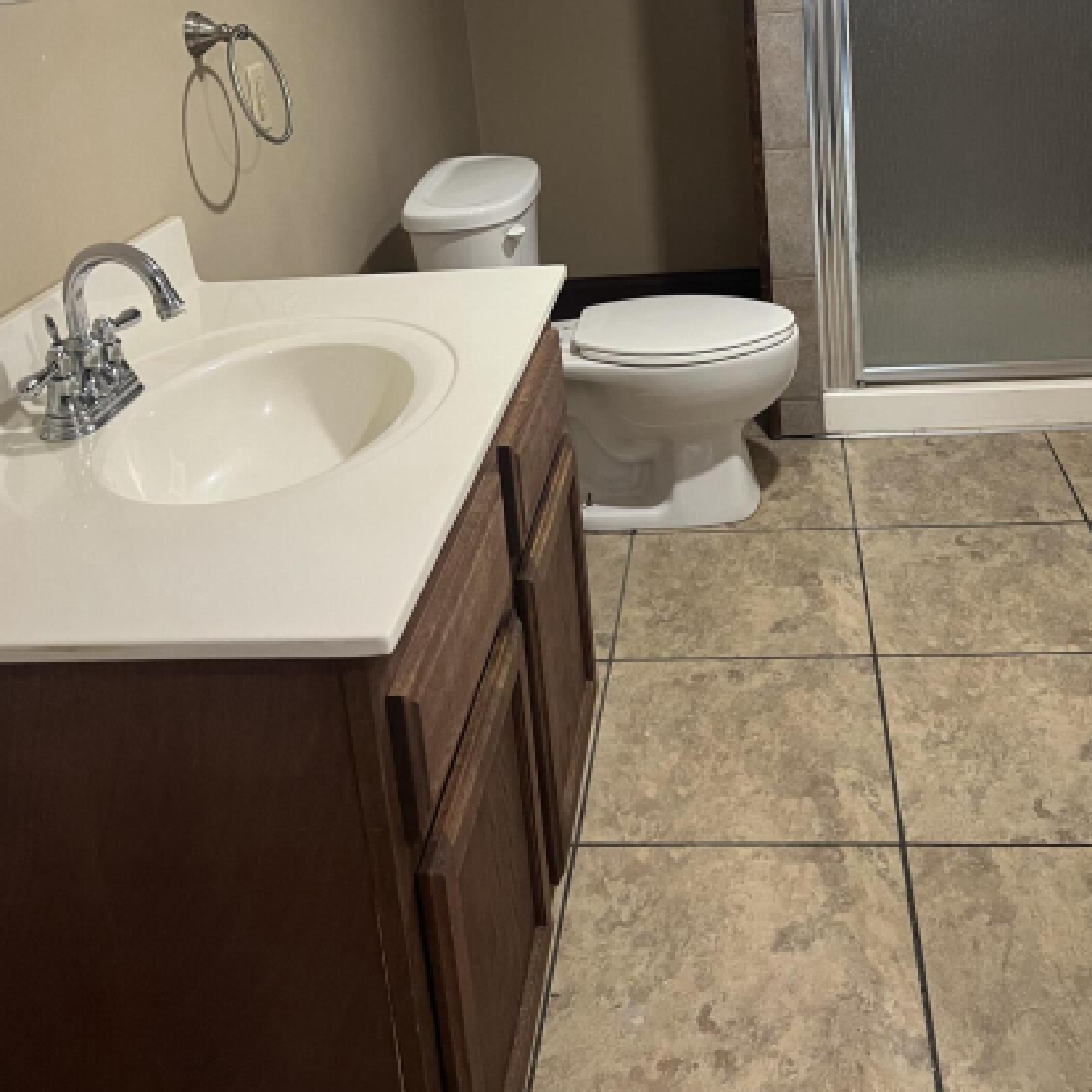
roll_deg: +5.4
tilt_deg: -13.7
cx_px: 615
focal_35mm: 37
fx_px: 1321
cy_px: 233
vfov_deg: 43.1
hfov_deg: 44.8
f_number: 1.5
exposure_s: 1/60
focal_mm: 5.7
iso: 250
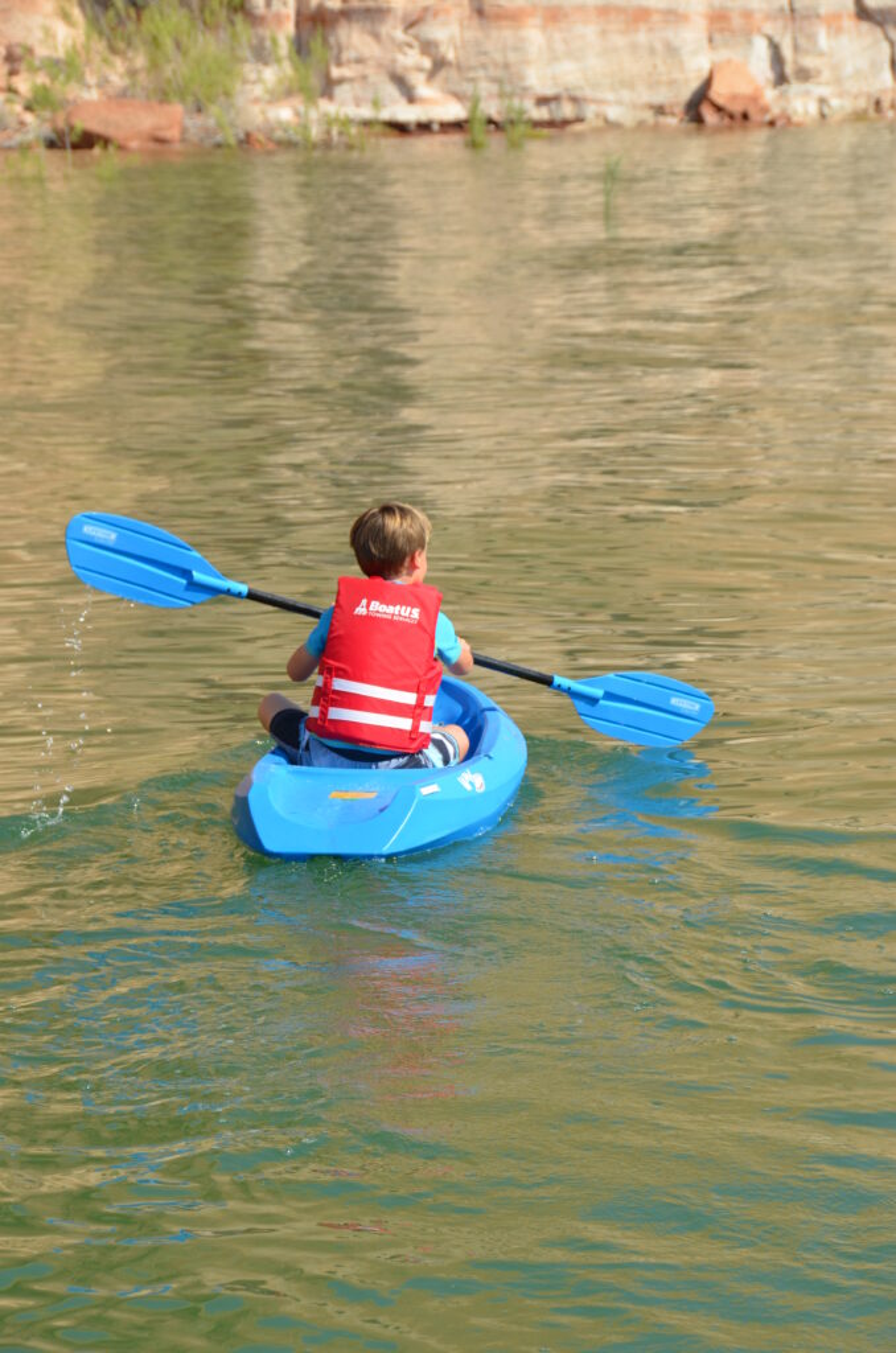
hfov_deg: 12.1
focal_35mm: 112
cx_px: 448
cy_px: 676
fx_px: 4220
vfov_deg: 18.2
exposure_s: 1/250
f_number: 8
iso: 110
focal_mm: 75
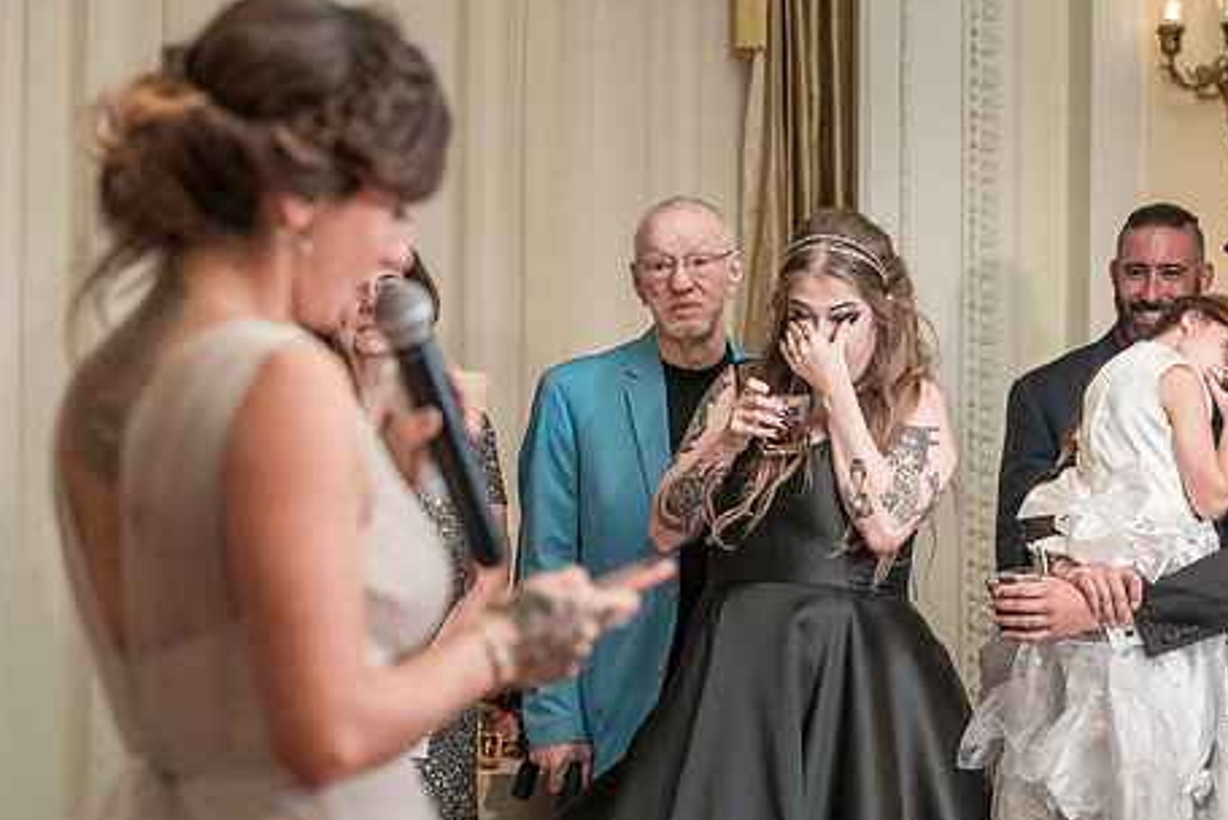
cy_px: 516
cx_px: 735
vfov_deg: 11.2
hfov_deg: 16.6
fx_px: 4198
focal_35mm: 123
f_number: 4
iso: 2000
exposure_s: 1/200
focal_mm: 89
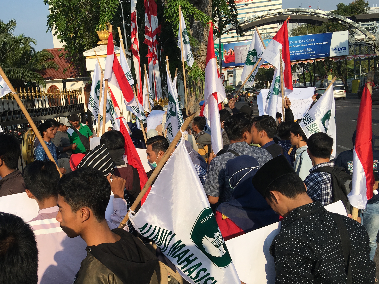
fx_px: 416
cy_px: 160
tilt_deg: -5.4
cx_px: 145
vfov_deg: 37.7
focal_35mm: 38
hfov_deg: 48.6
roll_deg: +5.2
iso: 25
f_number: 2.2
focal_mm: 4.15
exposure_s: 1/1789
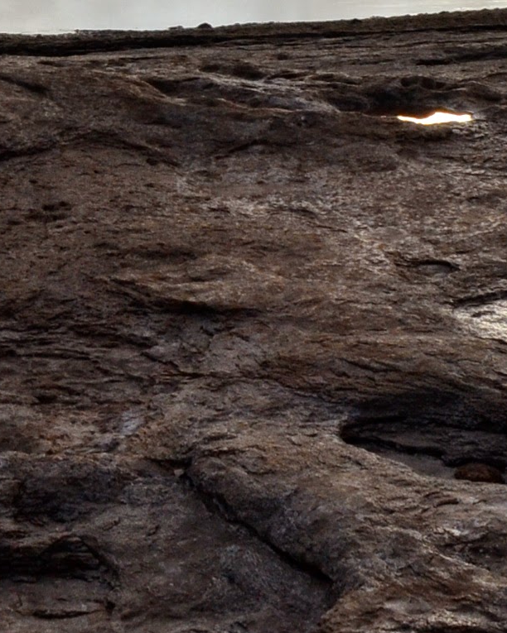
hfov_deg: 10.9
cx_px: -38
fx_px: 2626
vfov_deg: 13.2
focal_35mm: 140
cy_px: -225
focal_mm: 22
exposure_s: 1/400
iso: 400
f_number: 11
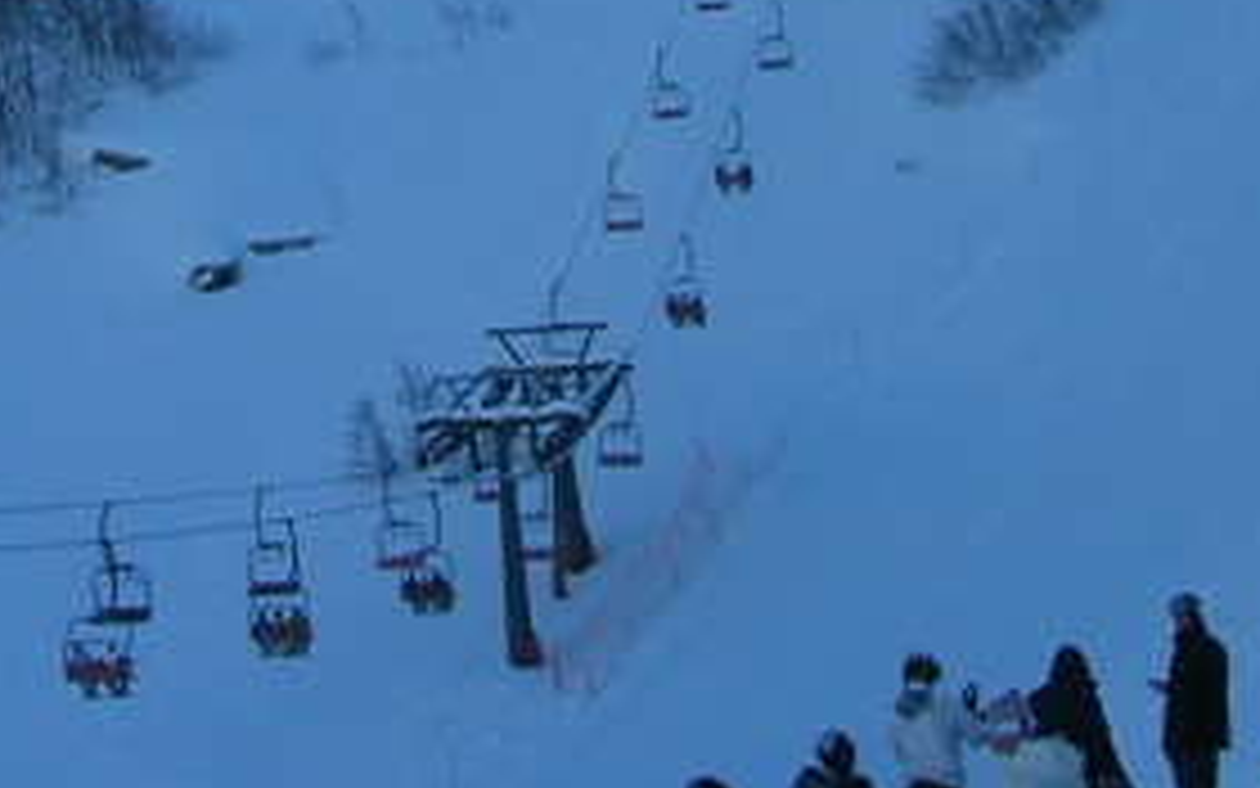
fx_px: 3537
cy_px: -554
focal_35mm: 103
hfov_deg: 20.2
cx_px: 464
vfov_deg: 11.9
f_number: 4.9
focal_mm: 5.7
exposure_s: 1/299
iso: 50
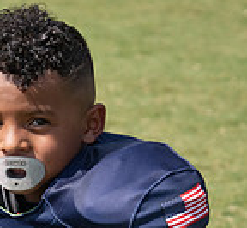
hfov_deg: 6.0
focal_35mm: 300
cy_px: 312
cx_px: -55
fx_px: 2331
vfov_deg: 5.6
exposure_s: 1/1250
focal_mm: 70
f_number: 4
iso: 160
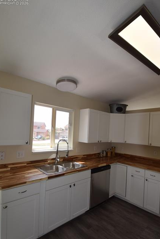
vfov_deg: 89.7
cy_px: 131
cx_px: 88
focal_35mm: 18
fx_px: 120
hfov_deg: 67.3
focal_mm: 10
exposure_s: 1/125
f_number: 5.6
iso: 140
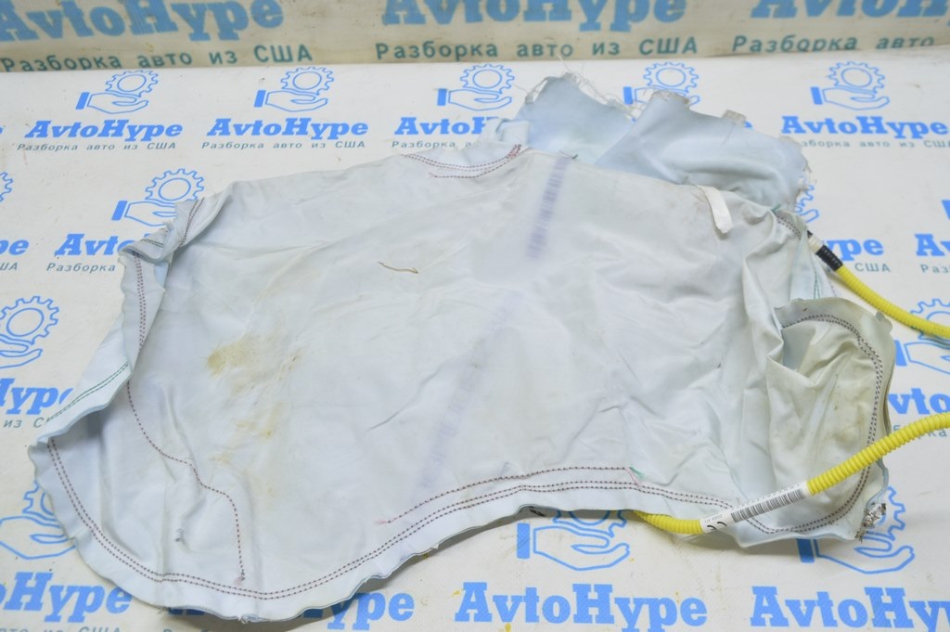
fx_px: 870
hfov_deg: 57.3
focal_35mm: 33
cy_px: 316
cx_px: 475
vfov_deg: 39.9
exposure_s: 1/20
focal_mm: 22
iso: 400
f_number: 5.6
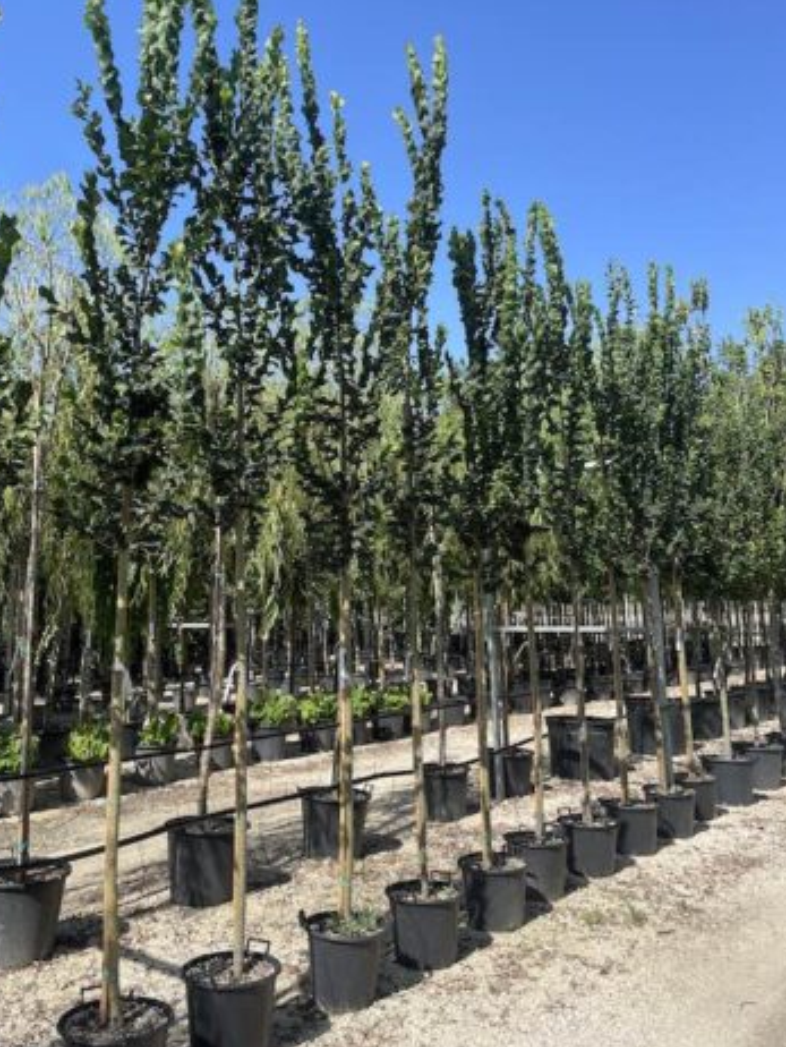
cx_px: 349
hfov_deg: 46.8
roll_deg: +0.1
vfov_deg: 59.8
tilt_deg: +9.3
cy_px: 475
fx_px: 907
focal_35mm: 30
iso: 32
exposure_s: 1/2212
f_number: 1.6
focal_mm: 4.2
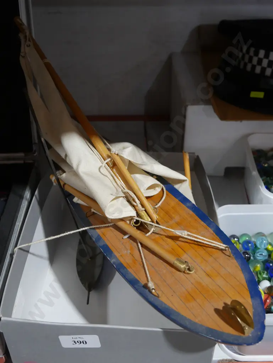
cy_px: 182
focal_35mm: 40
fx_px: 420
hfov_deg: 36.0
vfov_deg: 46.8
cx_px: 136
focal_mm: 20
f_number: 4.5
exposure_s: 1/60
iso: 640
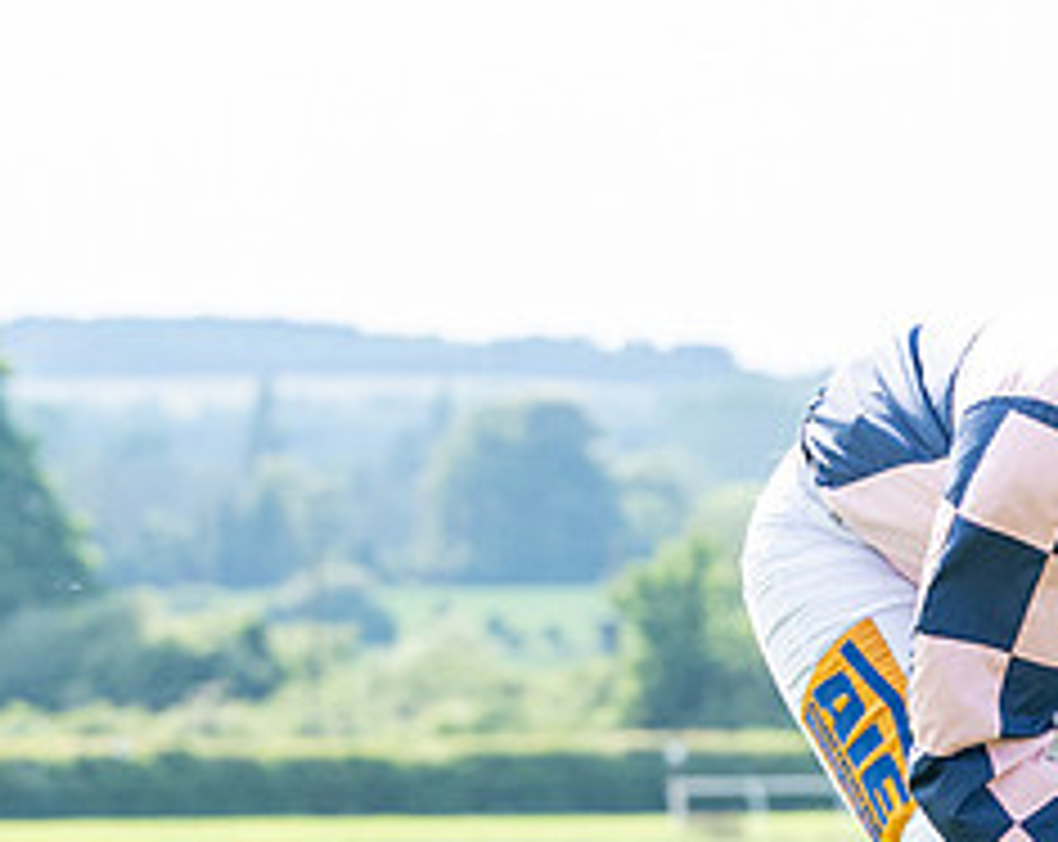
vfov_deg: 3.6
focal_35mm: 423
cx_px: 1571
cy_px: 997
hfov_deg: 4.6
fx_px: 13218
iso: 400
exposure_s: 1/1000
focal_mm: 87
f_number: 5
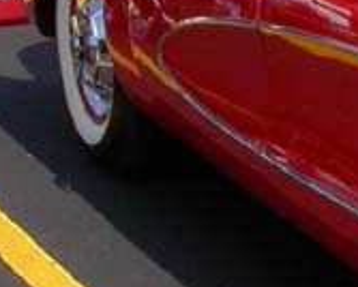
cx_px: 731
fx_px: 2408
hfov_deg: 8.1
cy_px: 105
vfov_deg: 6.8
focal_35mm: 227
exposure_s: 1/291
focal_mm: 7.85
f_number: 7.5
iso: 100
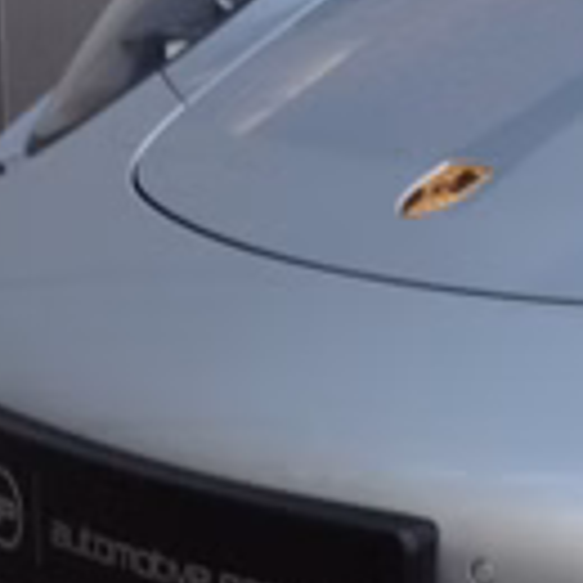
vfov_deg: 7.7
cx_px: 1579
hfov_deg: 7.1
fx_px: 4318
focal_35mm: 227
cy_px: 152
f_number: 9
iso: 400
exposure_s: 1/25
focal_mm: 29
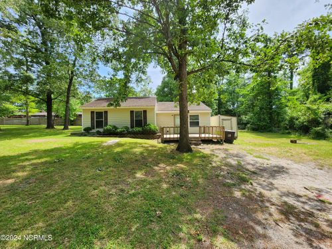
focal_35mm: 13
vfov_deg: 89.9
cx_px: 166
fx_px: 125
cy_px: 124
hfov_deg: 106.2
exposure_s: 1/682
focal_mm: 2.2
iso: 50
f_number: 2.2
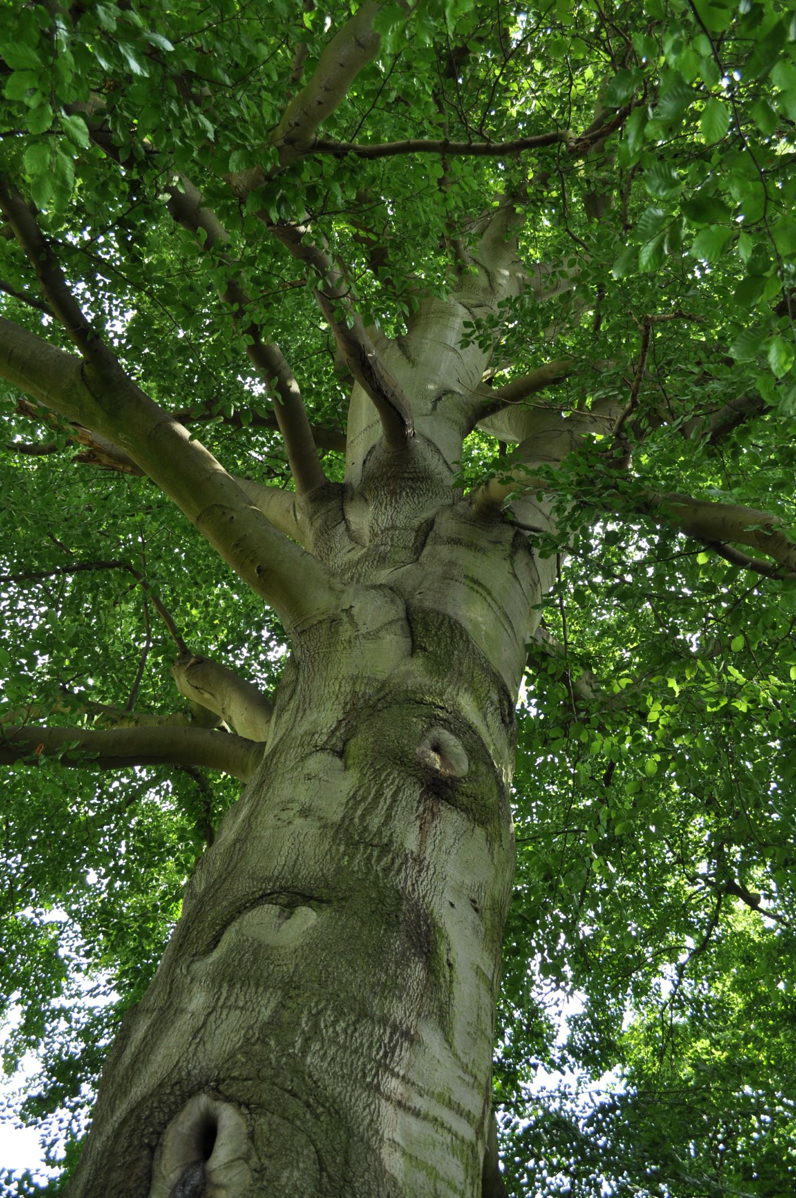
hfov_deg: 39.9
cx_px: 398
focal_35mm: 33
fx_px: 1097
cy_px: 599
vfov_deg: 57.3
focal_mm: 22
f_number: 7.1
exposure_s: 1/100
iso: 200
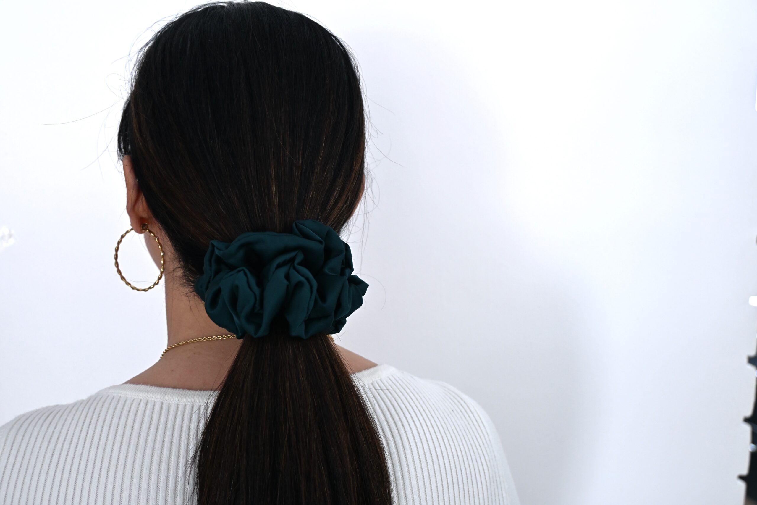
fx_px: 915
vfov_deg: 30.9
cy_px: 252
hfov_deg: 45.0
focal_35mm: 44
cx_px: 378
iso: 200
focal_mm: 29
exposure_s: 1/8
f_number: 4.8
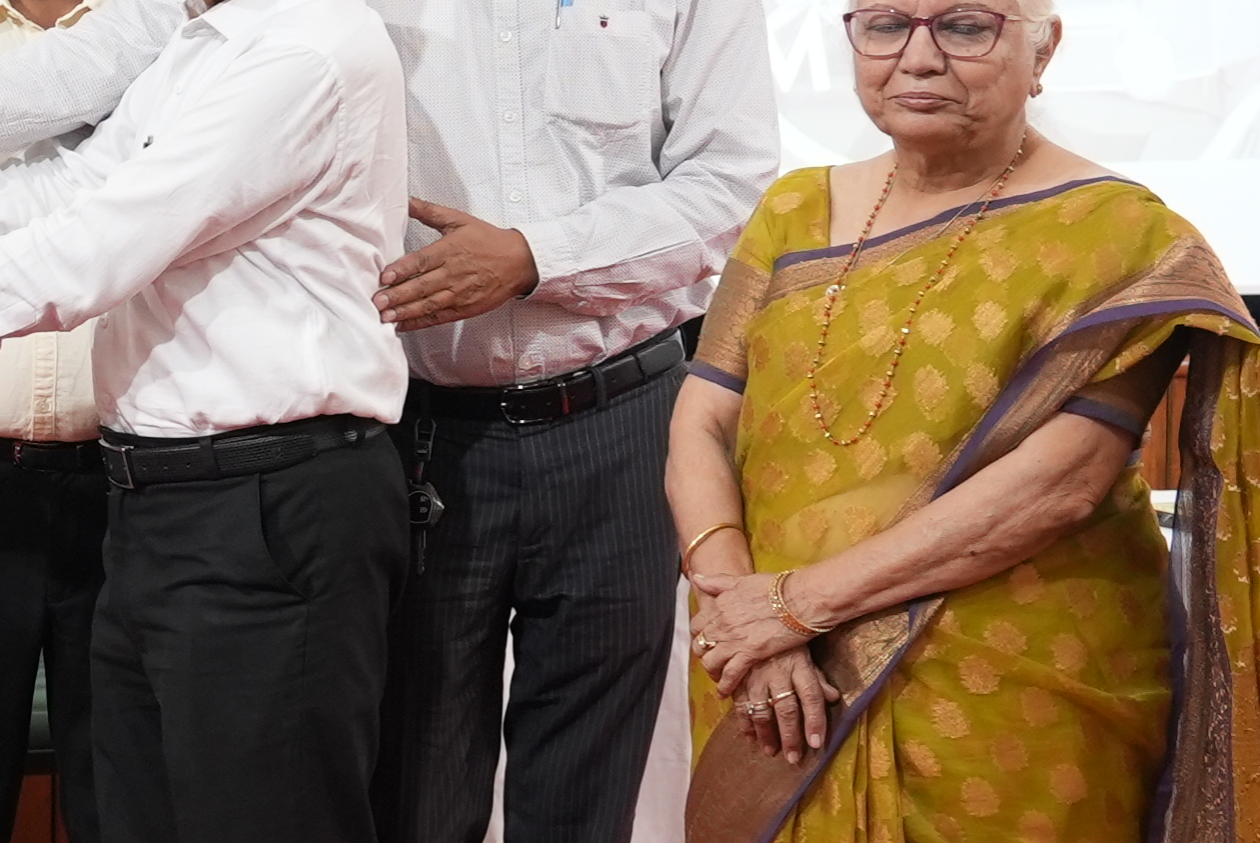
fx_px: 4238
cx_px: -616
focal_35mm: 121
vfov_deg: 11.3
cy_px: 279
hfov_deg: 15.6
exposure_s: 1/80
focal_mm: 36
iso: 2500
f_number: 4
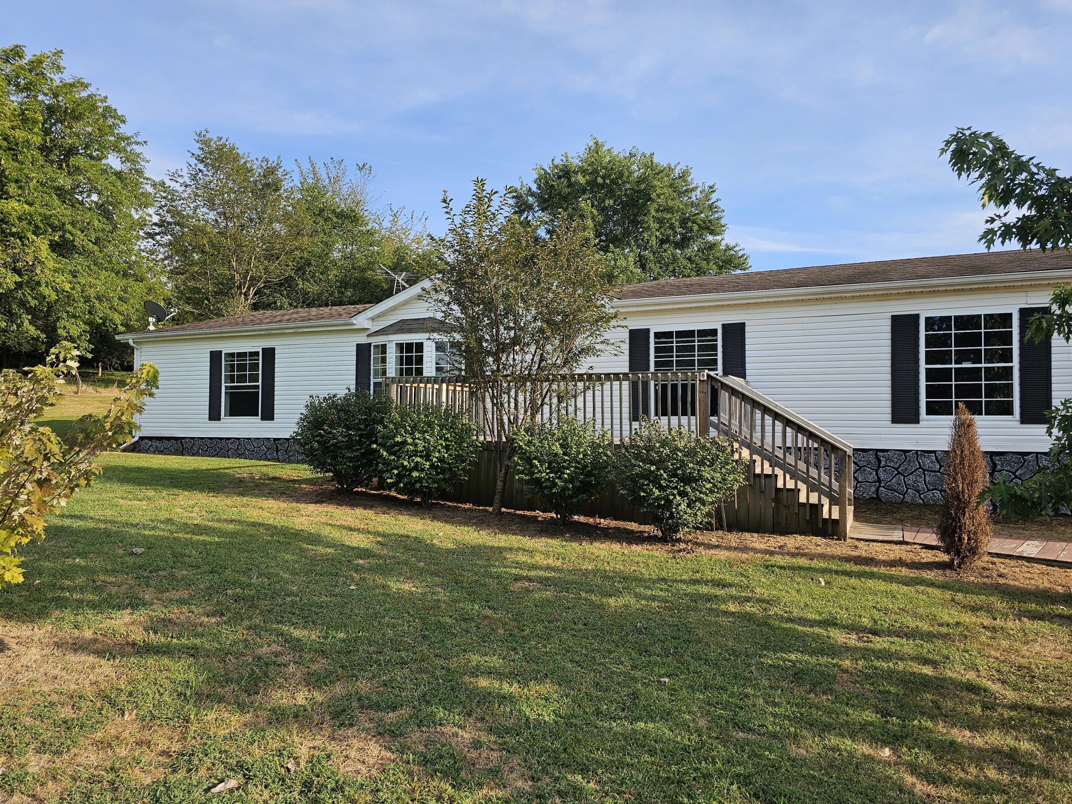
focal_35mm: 24
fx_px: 743
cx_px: 551
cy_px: 419
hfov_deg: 71.6
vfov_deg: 56.8
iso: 10
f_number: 1.7
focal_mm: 6.3
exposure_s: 1/374
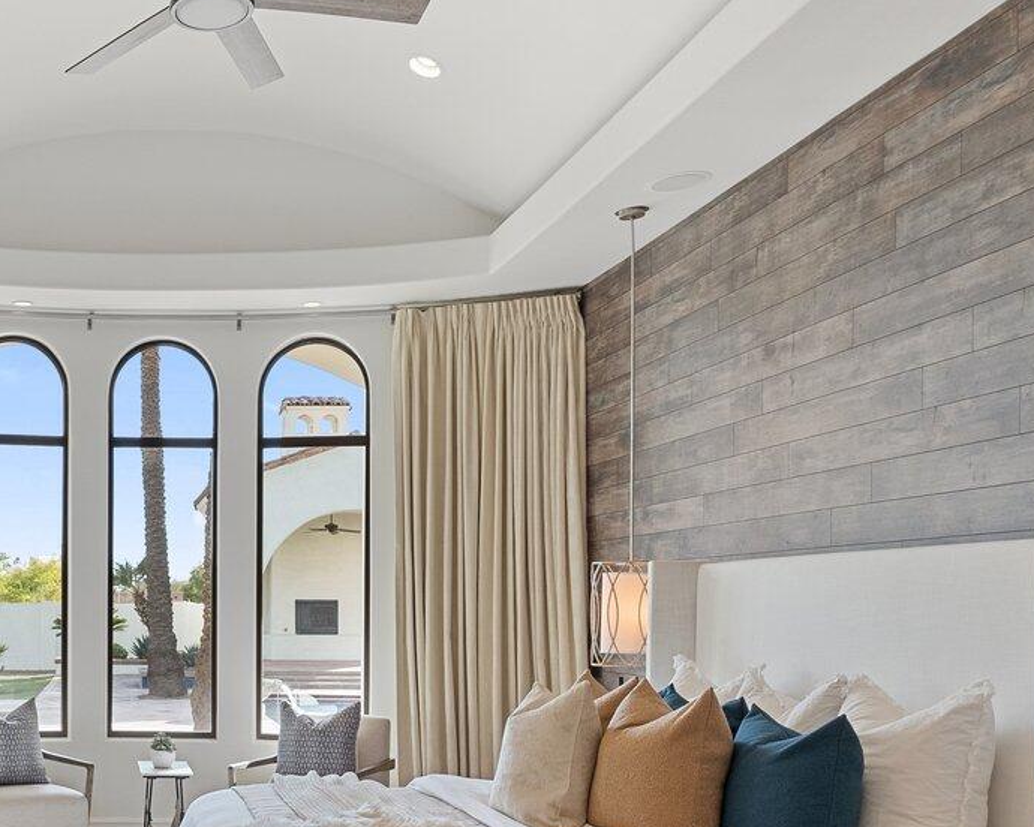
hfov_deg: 43.1
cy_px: 663
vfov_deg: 36.9
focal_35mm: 39
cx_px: 117
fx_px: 1193
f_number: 9
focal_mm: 14
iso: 800
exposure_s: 1/30
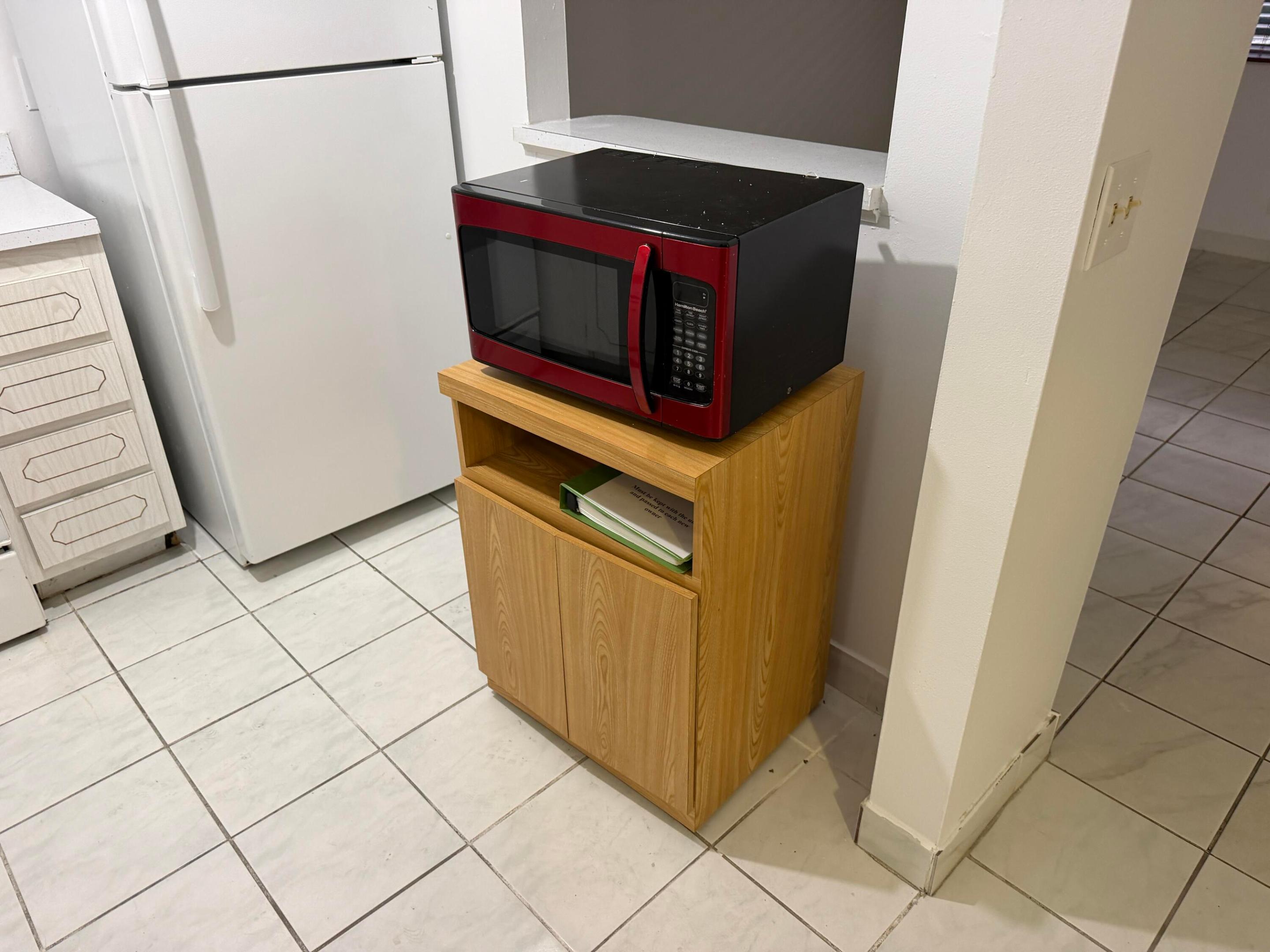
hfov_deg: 71.6
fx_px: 881
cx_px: 635
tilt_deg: -27.7
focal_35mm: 24
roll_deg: +1.8
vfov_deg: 56.8
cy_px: 476
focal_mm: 6.76
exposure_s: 1/60
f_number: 1.78
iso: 200
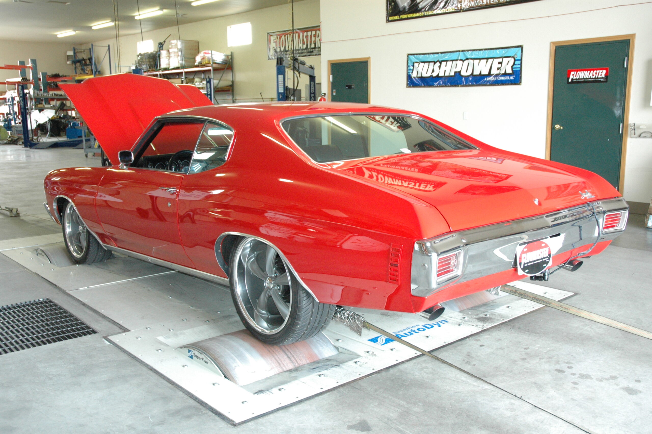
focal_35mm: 36
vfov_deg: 36.8
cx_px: 326
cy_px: 217
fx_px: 651
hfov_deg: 53.2
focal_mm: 24
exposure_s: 1/80
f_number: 5
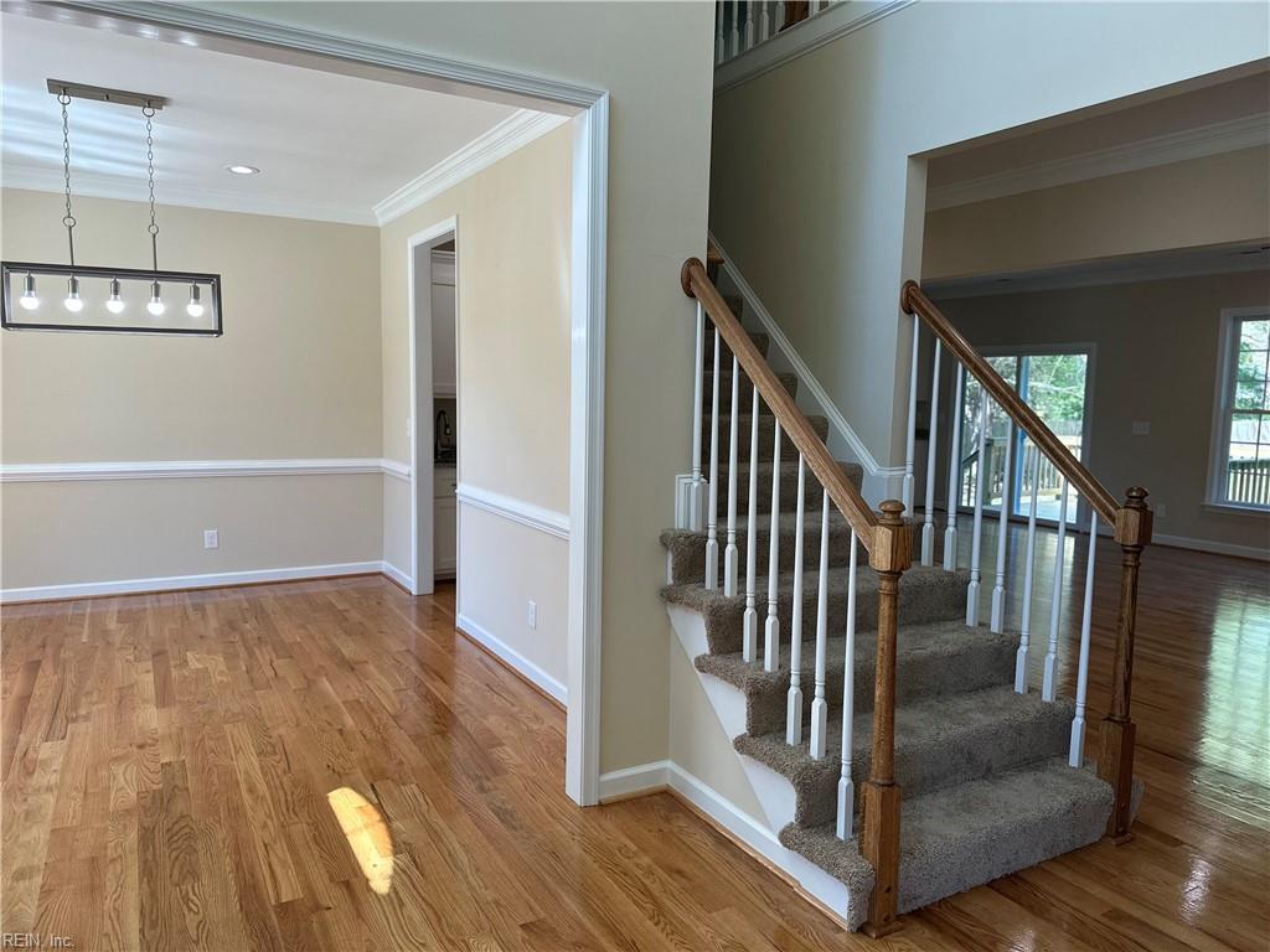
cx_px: 635
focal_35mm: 24
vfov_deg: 56.8
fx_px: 881
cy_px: 476
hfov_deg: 71.6
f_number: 1.78
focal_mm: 6.86
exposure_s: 1/234
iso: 80
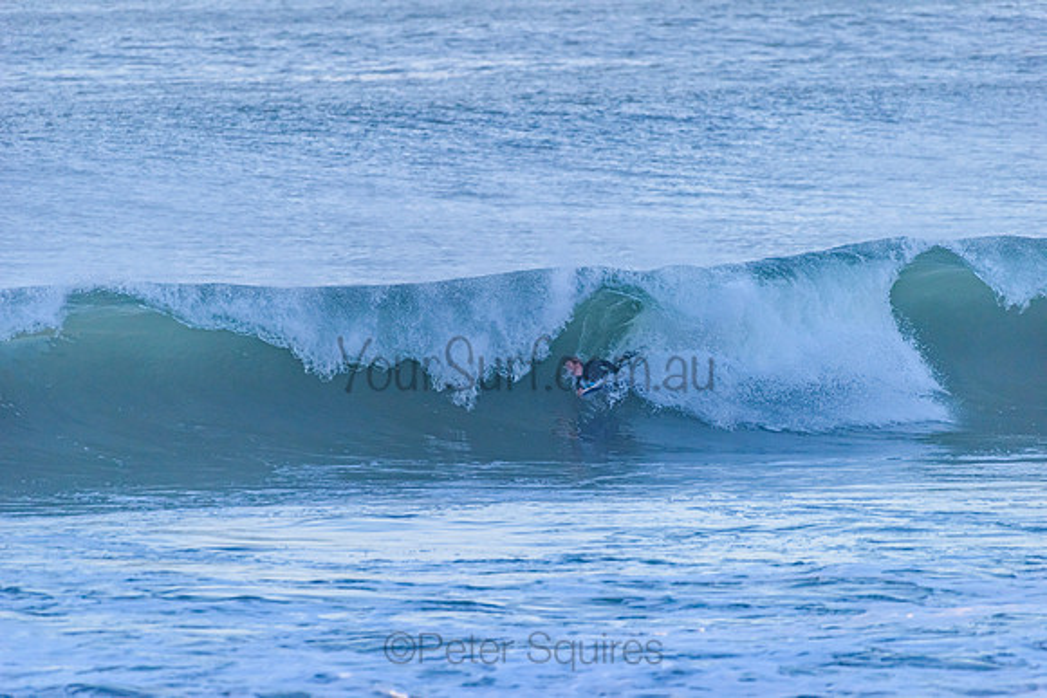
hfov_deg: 4.1
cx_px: 524
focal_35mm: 500
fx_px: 14544
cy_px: 349
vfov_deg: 2.8
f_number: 5.6
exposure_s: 1/2000
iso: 900
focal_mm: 500
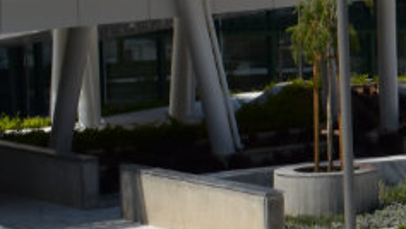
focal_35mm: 122
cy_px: 93
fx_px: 1315
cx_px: 689
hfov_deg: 15.5
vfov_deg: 10.0
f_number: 11
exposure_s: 1/500
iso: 200
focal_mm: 18
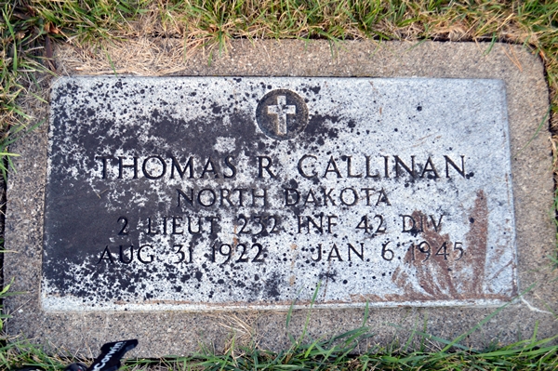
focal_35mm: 39
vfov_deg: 34.2
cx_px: 279
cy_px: 186
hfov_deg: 49.6
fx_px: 604
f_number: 5.6
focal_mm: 26
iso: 400
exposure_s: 1/125
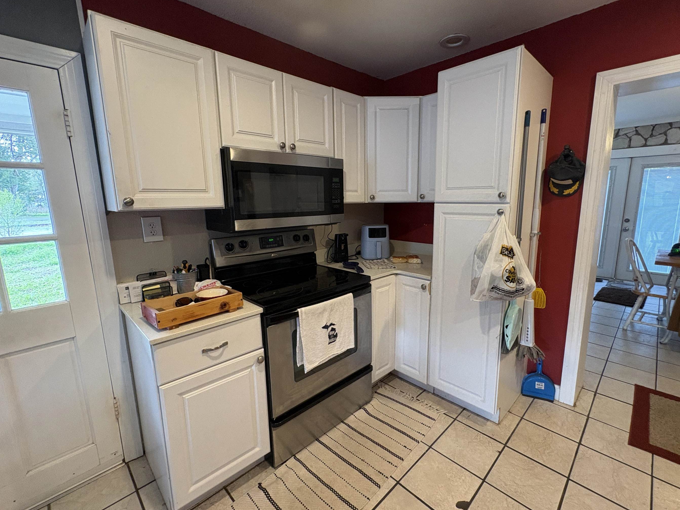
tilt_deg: -9.8
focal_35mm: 16
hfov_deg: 94.4
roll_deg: +1.8
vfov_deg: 78.1
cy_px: 251
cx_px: 356
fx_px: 314
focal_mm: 2.22
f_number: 2.2
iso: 320
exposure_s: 1/60
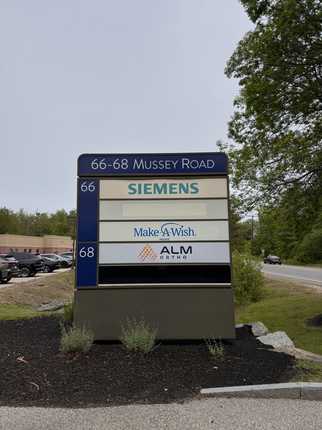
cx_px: 161
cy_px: 215
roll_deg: +1.0
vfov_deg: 71.6
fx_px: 298
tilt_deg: +7.5
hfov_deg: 56.8
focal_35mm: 24
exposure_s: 1/9009
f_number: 1.78
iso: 80
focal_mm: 6.76
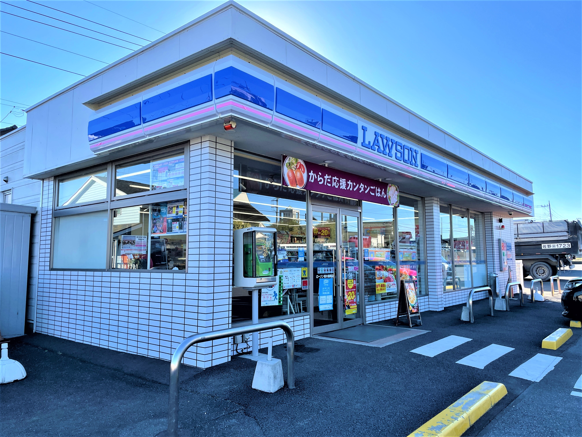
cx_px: 291
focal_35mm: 26
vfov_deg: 53.1
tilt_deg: +6.0
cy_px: 218
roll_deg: +0.0
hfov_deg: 67.3
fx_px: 437
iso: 32
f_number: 1.6
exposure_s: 1/1276
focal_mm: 4.2
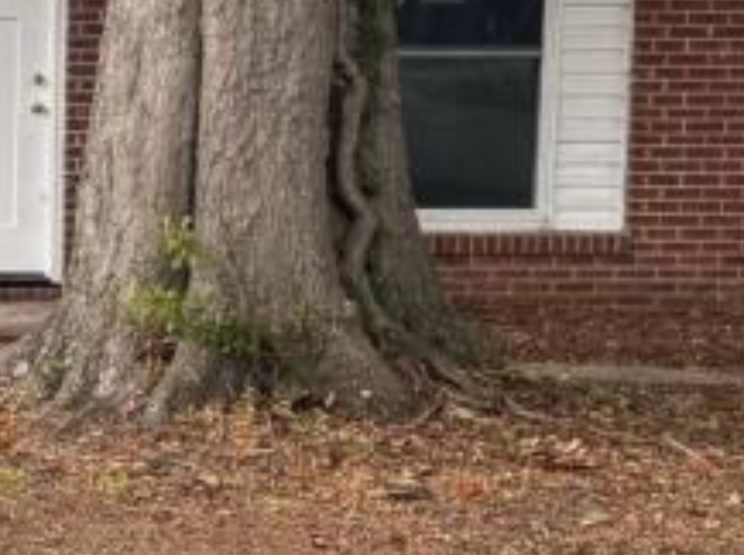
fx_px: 2854
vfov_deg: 11.1
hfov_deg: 14.1
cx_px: -285
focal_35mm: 133
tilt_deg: -3.8
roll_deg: -0.9
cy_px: 202
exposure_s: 1/955
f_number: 1.78
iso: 100
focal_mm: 6.76
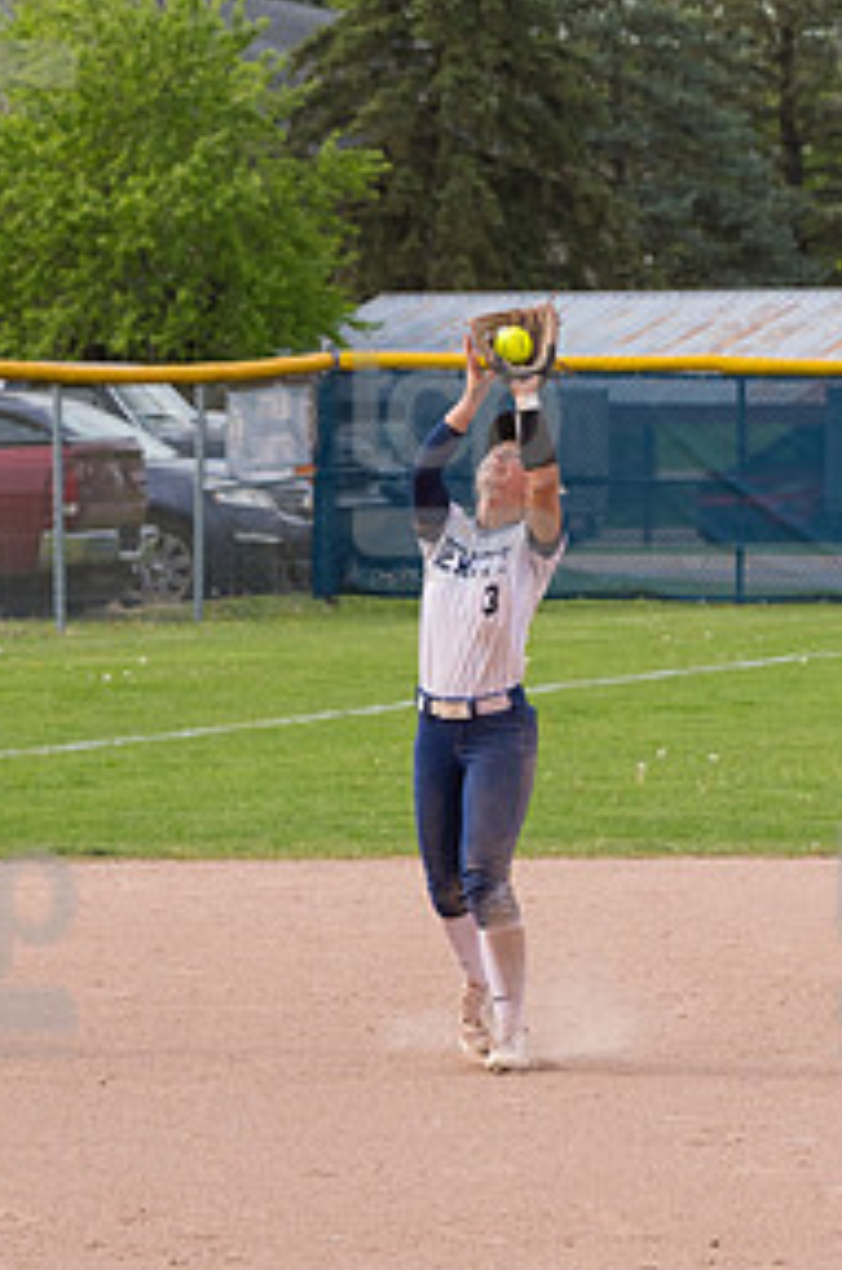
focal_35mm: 286
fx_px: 10069
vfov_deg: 7.2
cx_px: 456
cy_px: 463
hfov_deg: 4.8
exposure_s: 1/1600
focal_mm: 122
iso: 400
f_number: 5.6
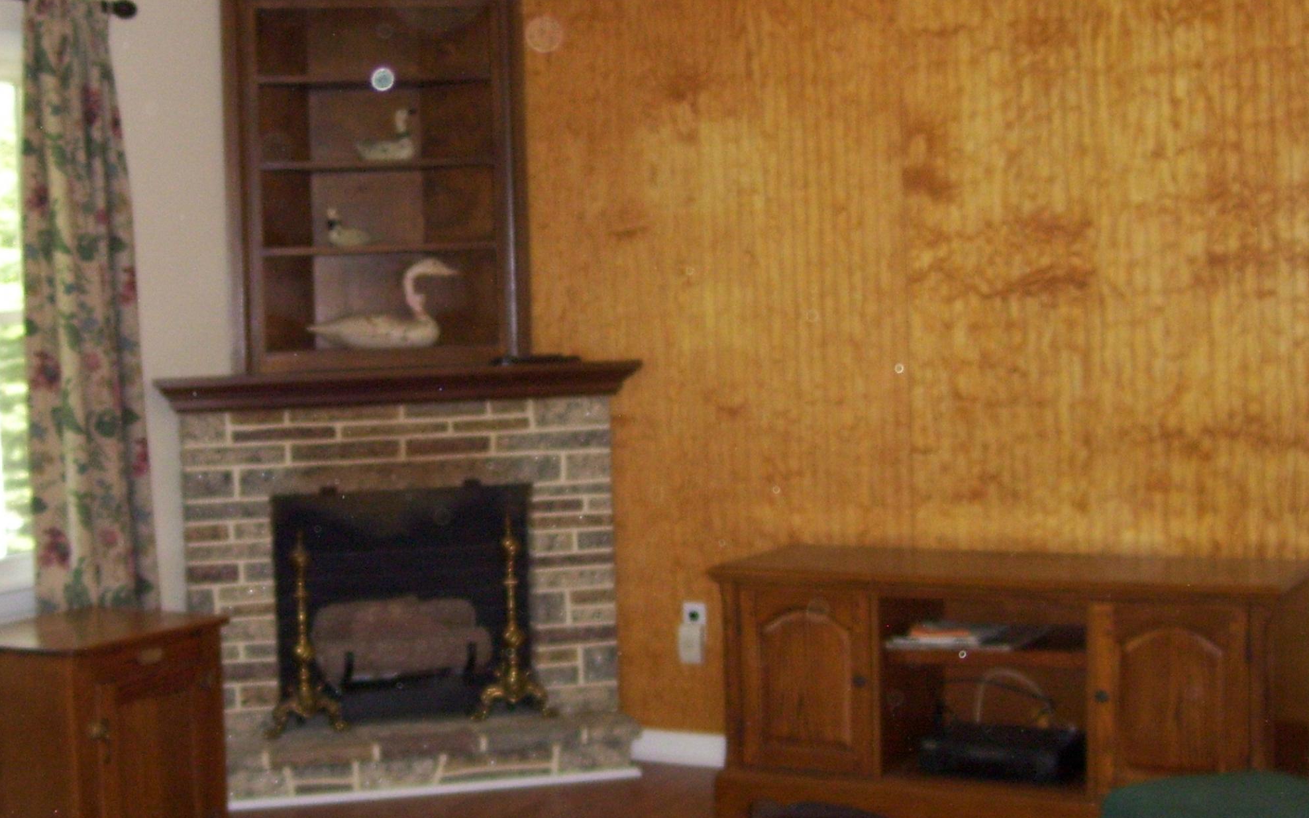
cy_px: 439
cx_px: 420
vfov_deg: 22.4
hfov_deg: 34.7
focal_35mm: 58
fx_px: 2069
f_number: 2.7
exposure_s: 1/60
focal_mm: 6
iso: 200
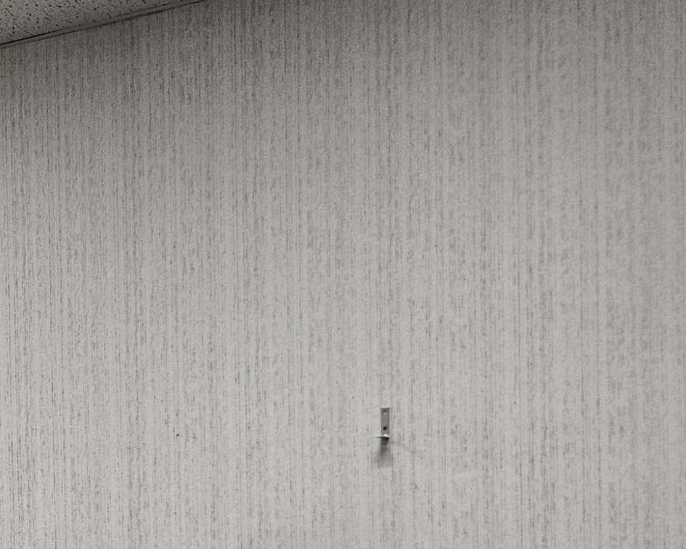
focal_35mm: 73
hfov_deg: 24.4
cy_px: 619
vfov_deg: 20.0
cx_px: -62
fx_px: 1482
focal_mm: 5.4
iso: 200
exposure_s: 1/120
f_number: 1.8
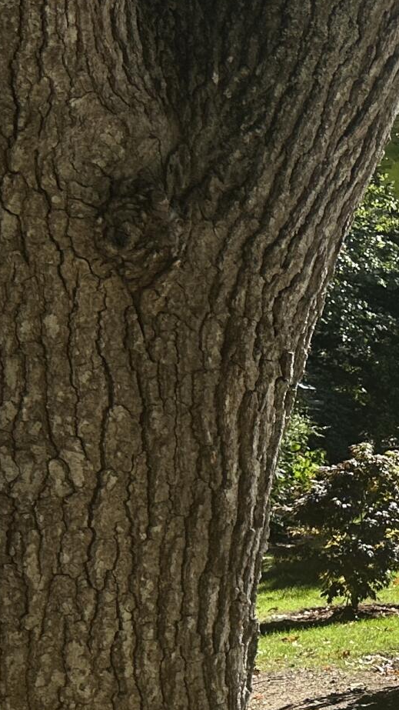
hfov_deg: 12.6
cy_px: 388
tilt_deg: -3.6
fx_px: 1599
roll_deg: +0.4
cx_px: 780
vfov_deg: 25.0
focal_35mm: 85
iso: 80
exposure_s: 1/2353
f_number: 1.78
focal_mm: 6.86
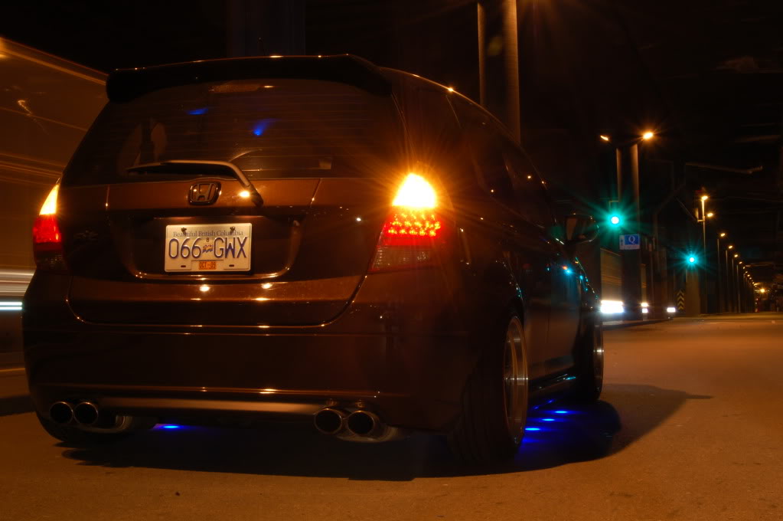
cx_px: 392
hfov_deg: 37.9
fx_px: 1141
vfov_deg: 25.7
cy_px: 260
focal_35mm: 52
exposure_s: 13
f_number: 29
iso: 200
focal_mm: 35
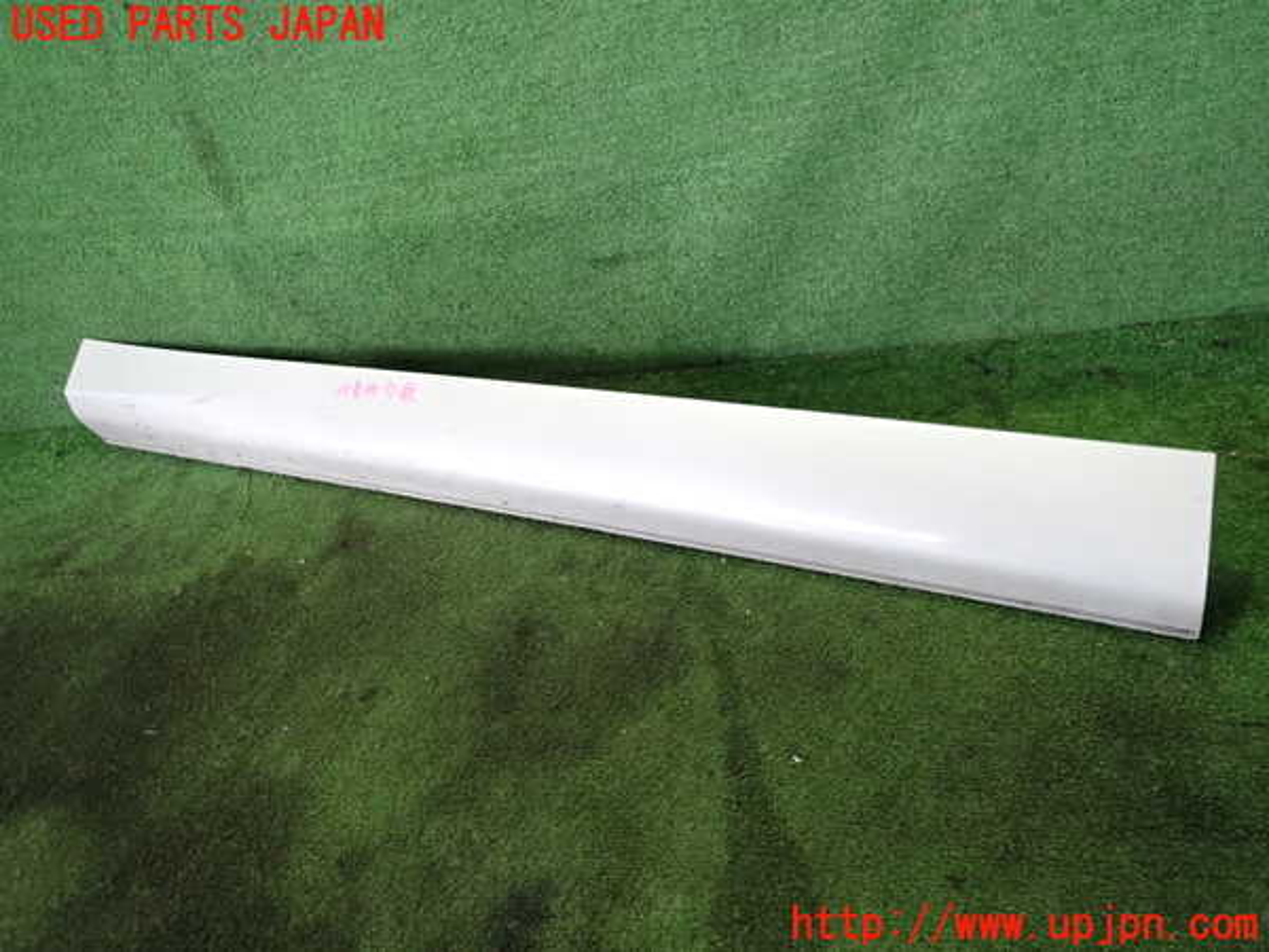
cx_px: 634
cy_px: 476
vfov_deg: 54.9
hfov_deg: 69.4
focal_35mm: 25
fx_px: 916
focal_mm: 4.5
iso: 250
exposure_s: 1/30
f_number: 2
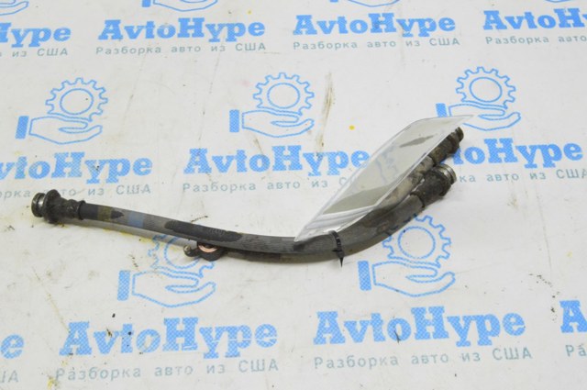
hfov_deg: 46.5
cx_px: 294
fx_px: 684
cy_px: 195
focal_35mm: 42
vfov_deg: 31.8
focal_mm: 28
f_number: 20
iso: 6400
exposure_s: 1/20
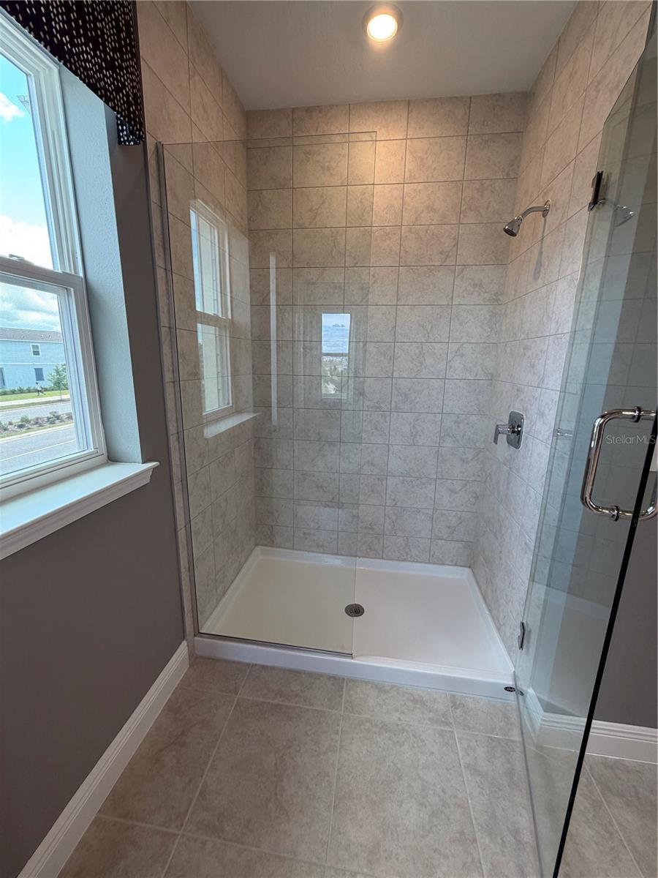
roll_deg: -1.9
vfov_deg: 102.1
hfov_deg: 85.7
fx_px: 355
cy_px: 439
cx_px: 329
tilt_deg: -11.6
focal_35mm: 14
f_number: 2.2
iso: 100
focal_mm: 2.22
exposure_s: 1/120
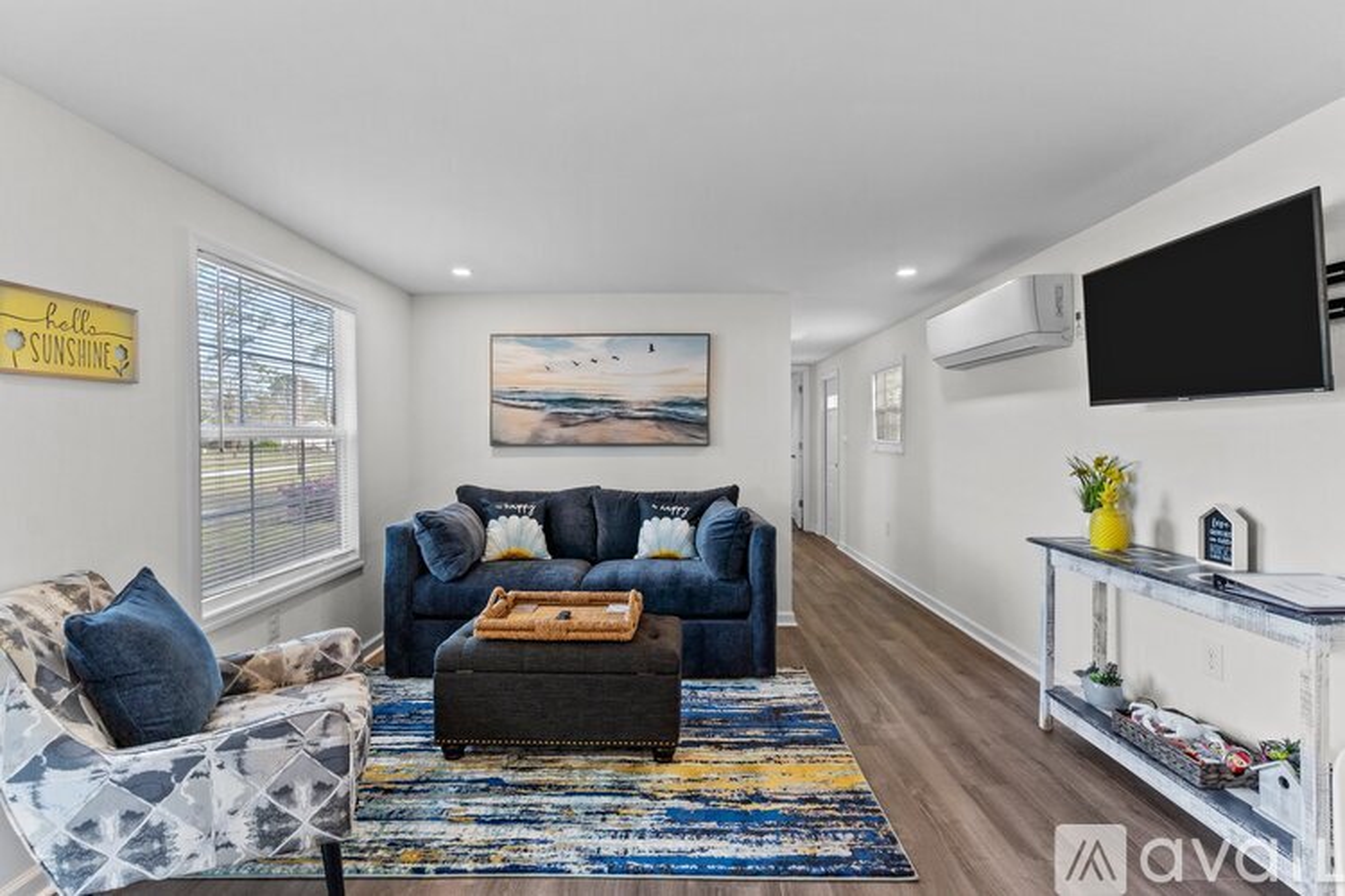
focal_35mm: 17
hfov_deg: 93.3
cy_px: 448
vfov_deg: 70.4
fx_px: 635
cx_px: 672
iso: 800
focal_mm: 17
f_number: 5
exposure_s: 1/80
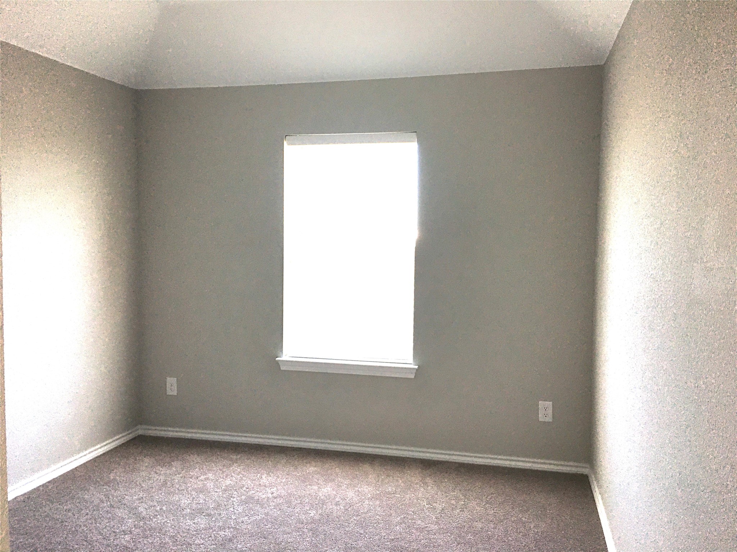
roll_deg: -0.6
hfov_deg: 61.7
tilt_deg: -2.2
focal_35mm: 29
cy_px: 276
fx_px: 617
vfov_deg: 48.2
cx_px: 368
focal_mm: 4.15
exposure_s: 1/30
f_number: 2.2
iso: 40
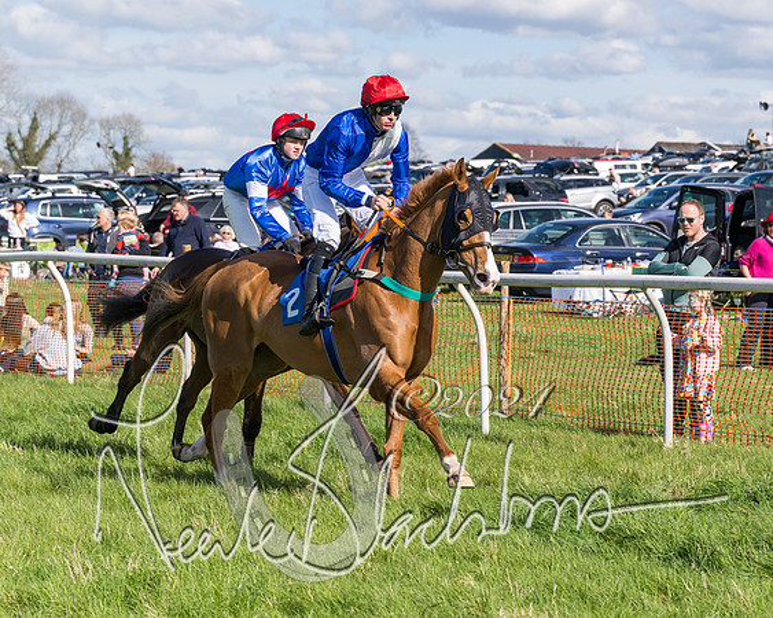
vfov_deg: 10.1
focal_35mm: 152
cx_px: 464
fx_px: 3479
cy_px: 309
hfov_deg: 12.7
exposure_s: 1/2000
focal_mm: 90
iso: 400
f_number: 5.6
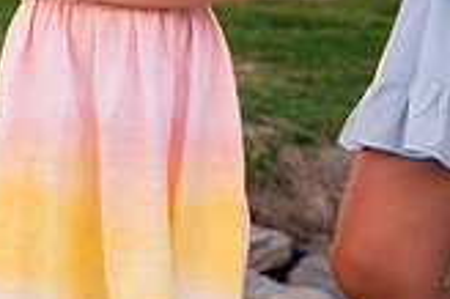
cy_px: -10
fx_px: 1061
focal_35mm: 85
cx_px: -244
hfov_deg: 20.2
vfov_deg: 15.7
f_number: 3.2
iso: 400
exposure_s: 1/400
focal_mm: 24
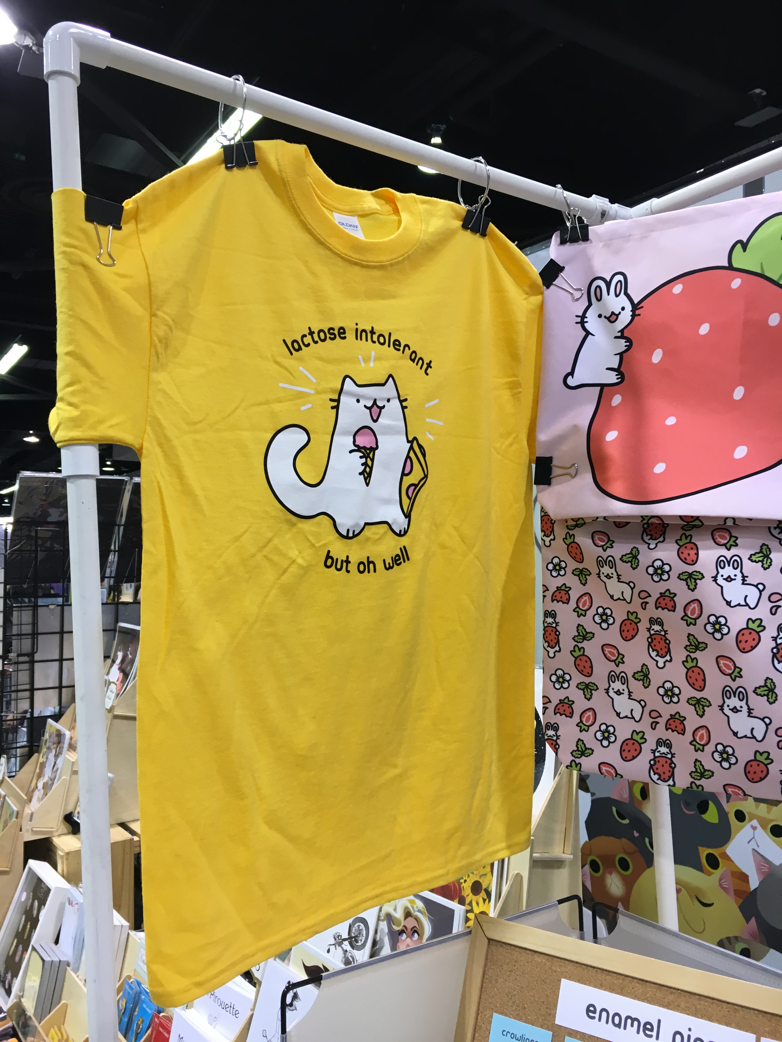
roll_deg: +1.1
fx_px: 874
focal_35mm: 29
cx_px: 391
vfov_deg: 61.7
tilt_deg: +4.3
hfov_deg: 48.2
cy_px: 521
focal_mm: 4.15
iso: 32
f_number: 2.2
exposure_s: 1/30
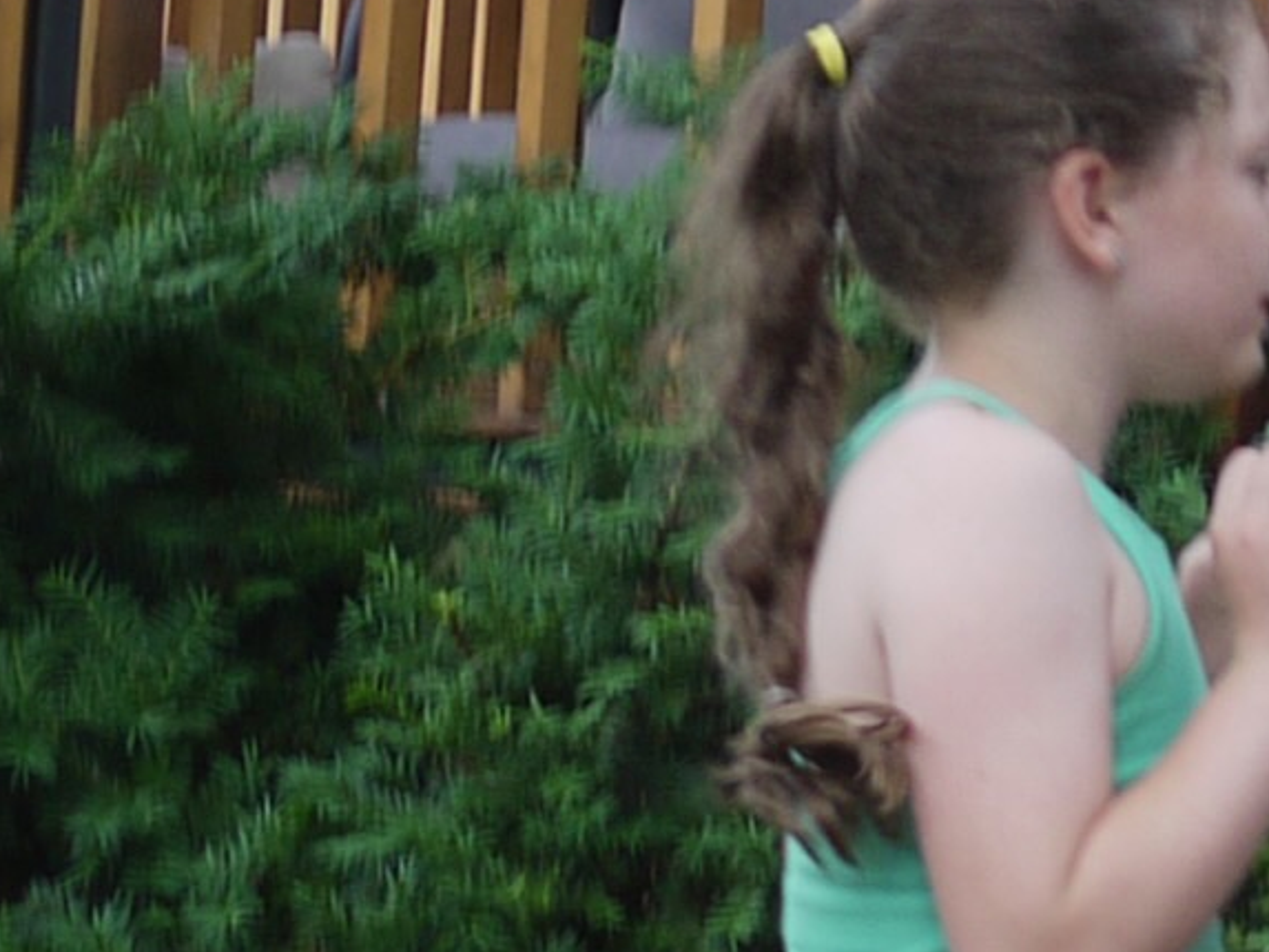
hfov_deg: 6.9
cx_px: 2545
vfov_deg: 5.3
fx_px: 10230
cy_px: -9
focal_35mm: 279
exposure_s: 1/100
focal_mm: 20
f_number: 1.7
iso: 100
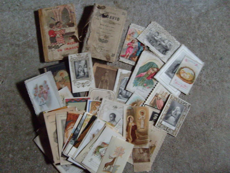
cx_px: 115
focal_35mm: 35
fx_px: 233
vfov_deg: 40.7
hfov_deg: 52.6
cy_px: 86
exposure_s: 1/10
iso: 400
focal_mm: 5.8
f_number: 2.8
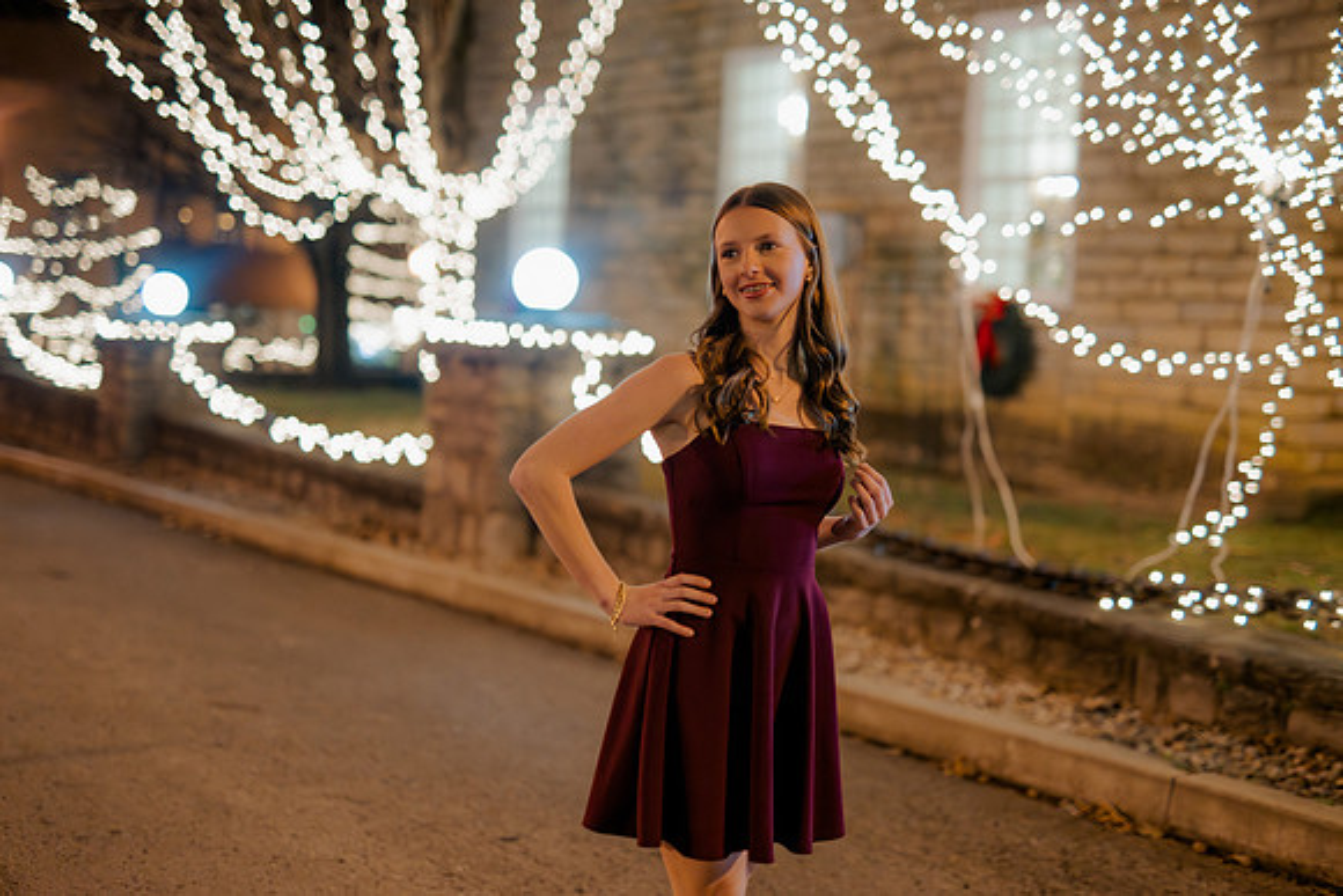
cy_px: 448
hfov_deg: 39.6
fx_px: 1866
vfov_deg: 27.0
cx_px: 672
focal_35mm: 50
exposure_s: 1/200
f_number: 1.4
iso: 2500
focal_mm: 50
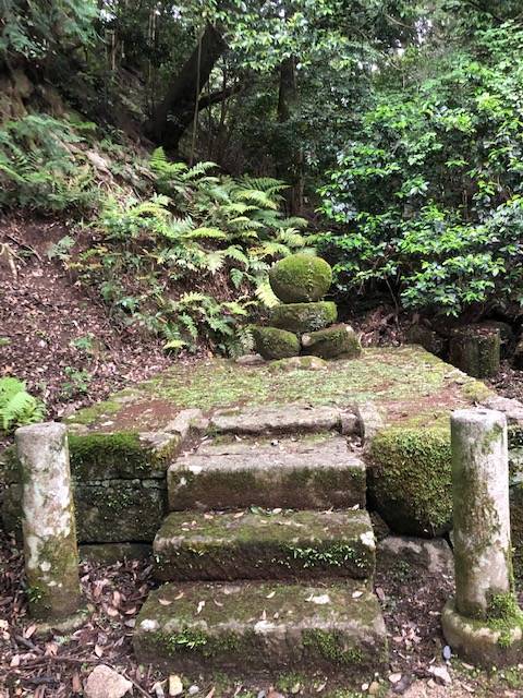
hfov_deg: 49.7
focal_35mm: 28
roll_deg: +0.6
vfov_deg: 63.4
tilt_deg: -4.2
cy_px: 349
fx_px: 564
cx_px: 262
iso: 100
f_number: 1.8
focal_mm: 3.99
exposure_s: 1/9
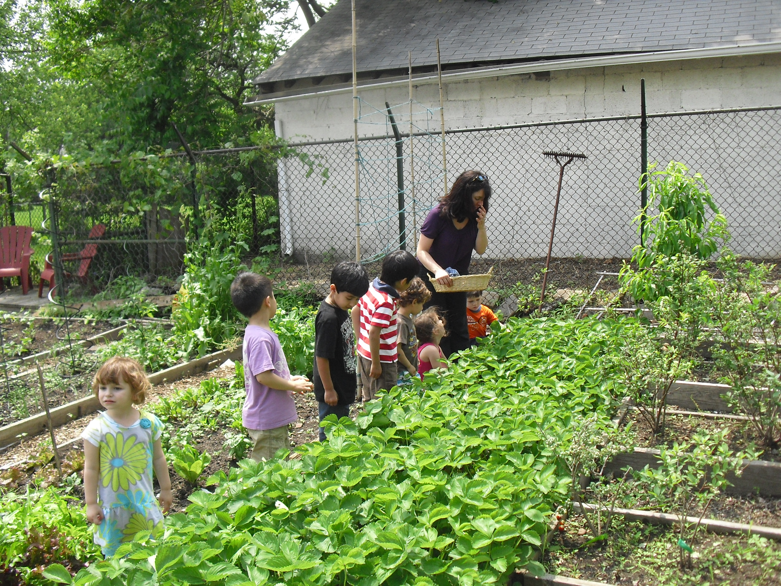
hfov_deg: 51.4
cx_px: 390
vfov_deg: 39.7
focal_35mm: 36
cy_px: 293
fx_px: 812
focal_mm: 6.3
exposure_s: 1/125
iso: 200
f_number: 7.8
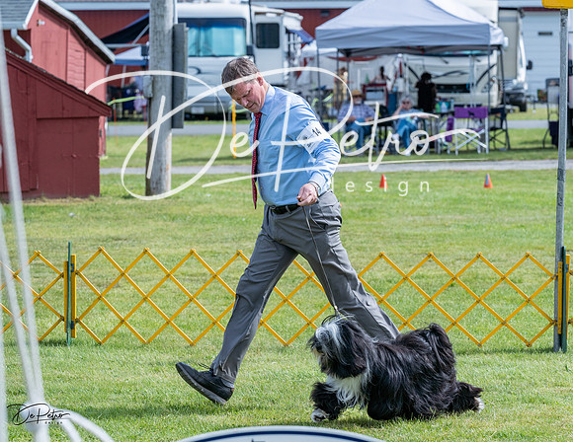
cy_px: 225
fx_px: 2651
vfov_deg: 9.5
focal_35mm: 158
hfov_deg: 12.3
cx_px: 331
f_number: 5.6
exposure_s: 1/1250
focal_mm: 123
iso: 320
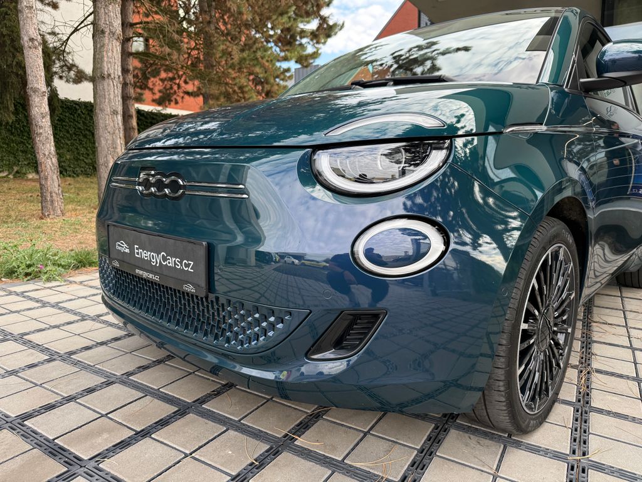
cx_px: 321
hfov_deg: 71.6
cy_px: 241
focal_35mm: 24
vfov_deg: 56.8
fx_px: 445
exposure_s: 1/379
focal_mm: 6.76
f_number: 1.78
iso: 100
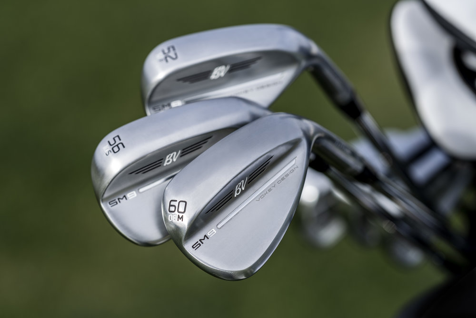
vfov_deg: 10.2
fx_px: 1785
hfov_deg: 15.2
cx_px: 238
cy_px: 159
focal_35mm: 135
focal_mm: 135
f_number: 4
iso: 50
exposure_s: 1/500
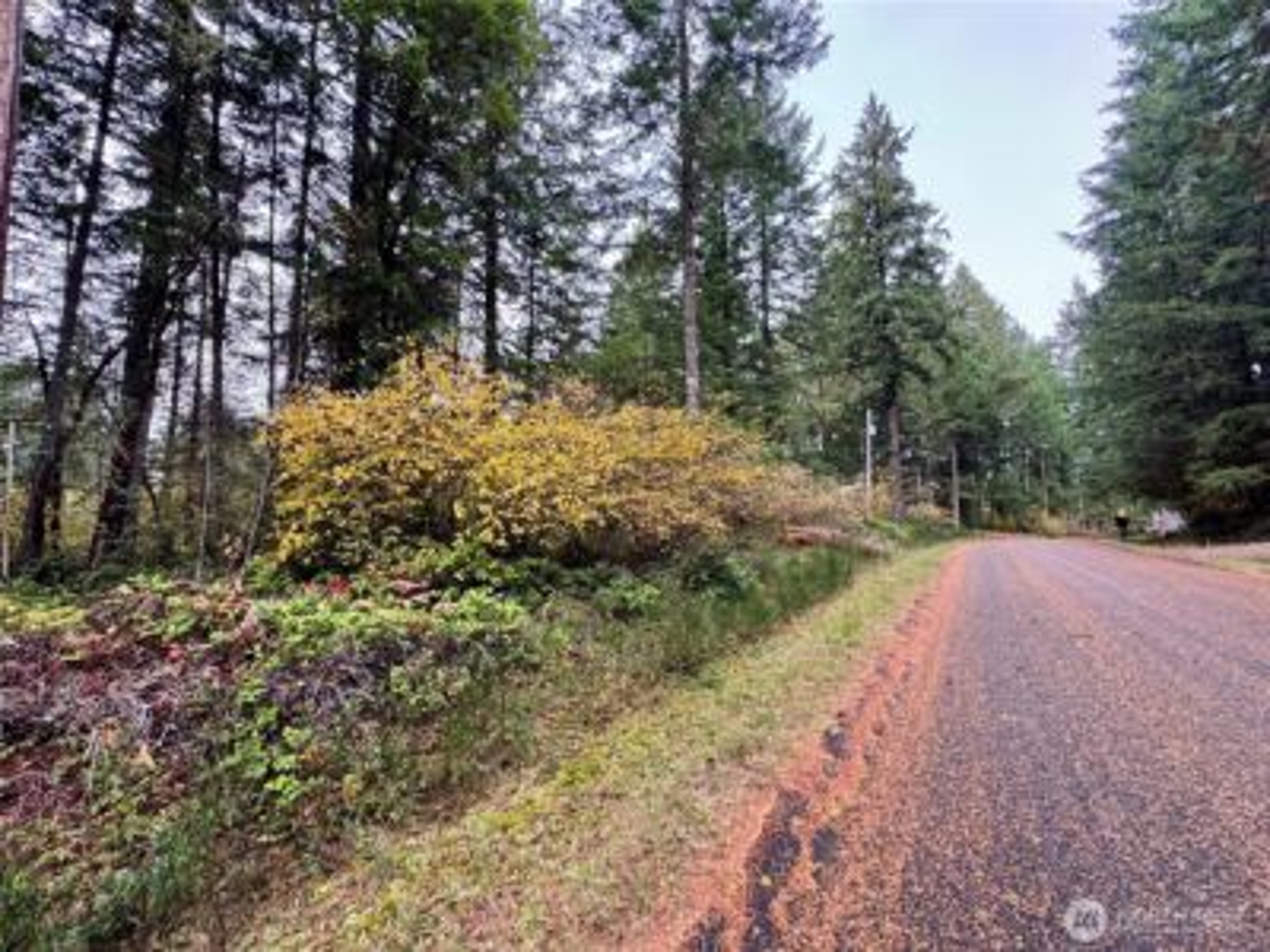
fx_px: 514
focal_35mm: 14
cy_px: 476
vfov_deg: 85.7
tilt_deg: +5.0
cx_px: 635
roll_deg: -0.1
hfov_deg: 102.1
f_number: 2.2
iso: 64
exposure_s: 1/99
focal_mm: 2.22
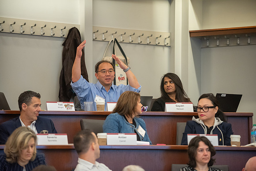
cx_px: 128
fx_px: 1426
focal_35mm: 200
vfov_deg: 6.9
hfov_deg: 10.3
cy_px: 86
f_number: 2.8
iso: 2000
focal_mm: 200
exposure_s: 1/160
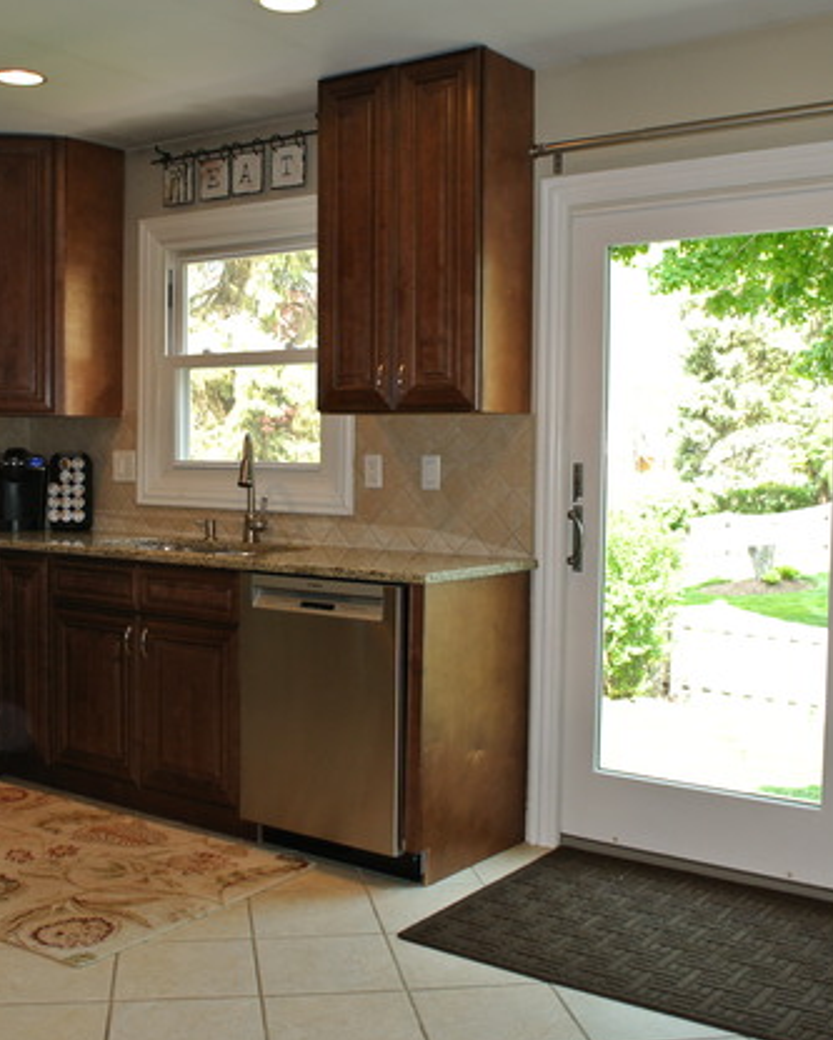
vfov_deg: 46.8
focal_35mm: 39
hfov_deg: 38.1
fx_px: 1201
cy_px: 525
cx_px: 348
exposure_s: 1/60
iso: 110
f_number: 2.8
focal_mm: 10
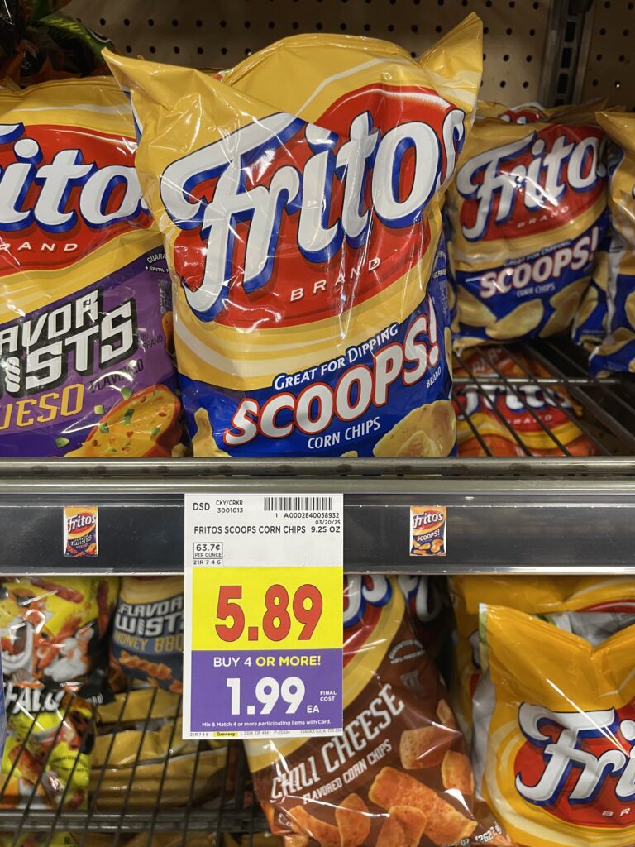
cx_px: 318
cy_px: 424
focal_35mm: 26
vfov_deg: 67.3
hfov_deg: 53.1
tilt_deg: -26.3
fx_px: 636
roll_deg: -1.1
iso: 160
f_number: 1.6
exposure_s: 1/60
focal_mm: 4.2
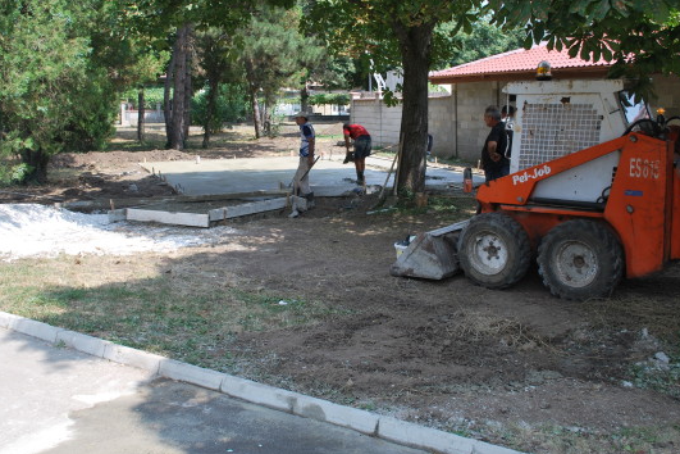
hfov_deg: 47.4
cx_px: 337
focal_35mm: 41
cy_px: 198
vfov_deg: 32.6
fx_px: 774
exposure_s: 1/160
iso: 100
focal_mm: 22
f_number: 6.3
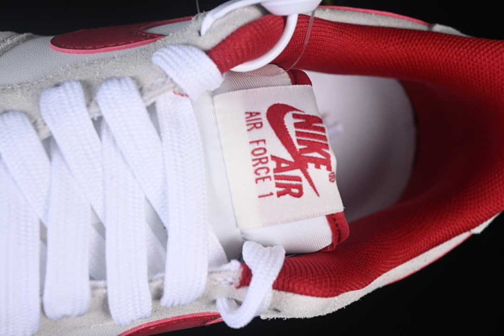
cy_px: 168
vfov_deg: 18.2
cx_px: 252
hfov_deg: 27.0
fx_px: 1050
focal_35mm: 75
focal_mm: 50
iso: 160
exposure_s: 1/80
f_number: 7.1
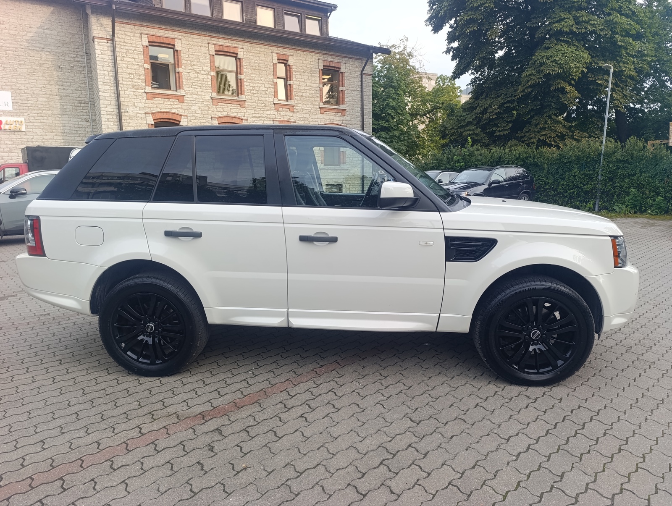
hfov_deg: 73.8
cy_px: 253
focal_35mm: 23
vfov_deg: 59.0
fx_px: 447
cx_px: 336
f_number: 1.6
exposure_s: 1/100
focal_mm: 6.14
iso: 50
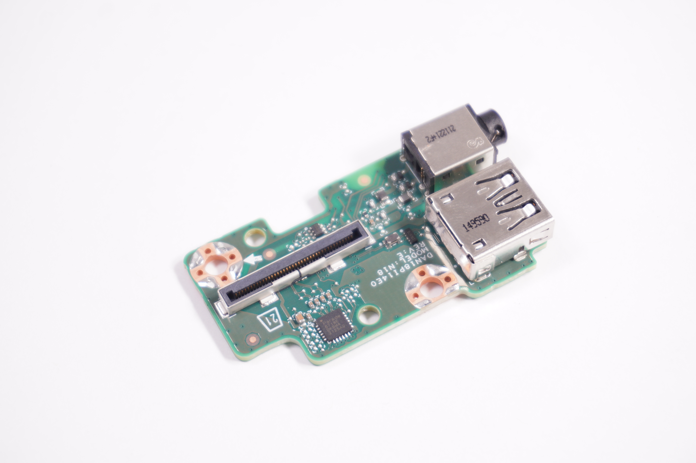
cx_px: 348
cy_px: 232
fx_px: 1449
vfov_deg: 18.1
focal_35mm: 75
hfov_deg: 27.0
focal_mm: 50
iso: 160
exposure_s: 1/40
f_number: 5.6
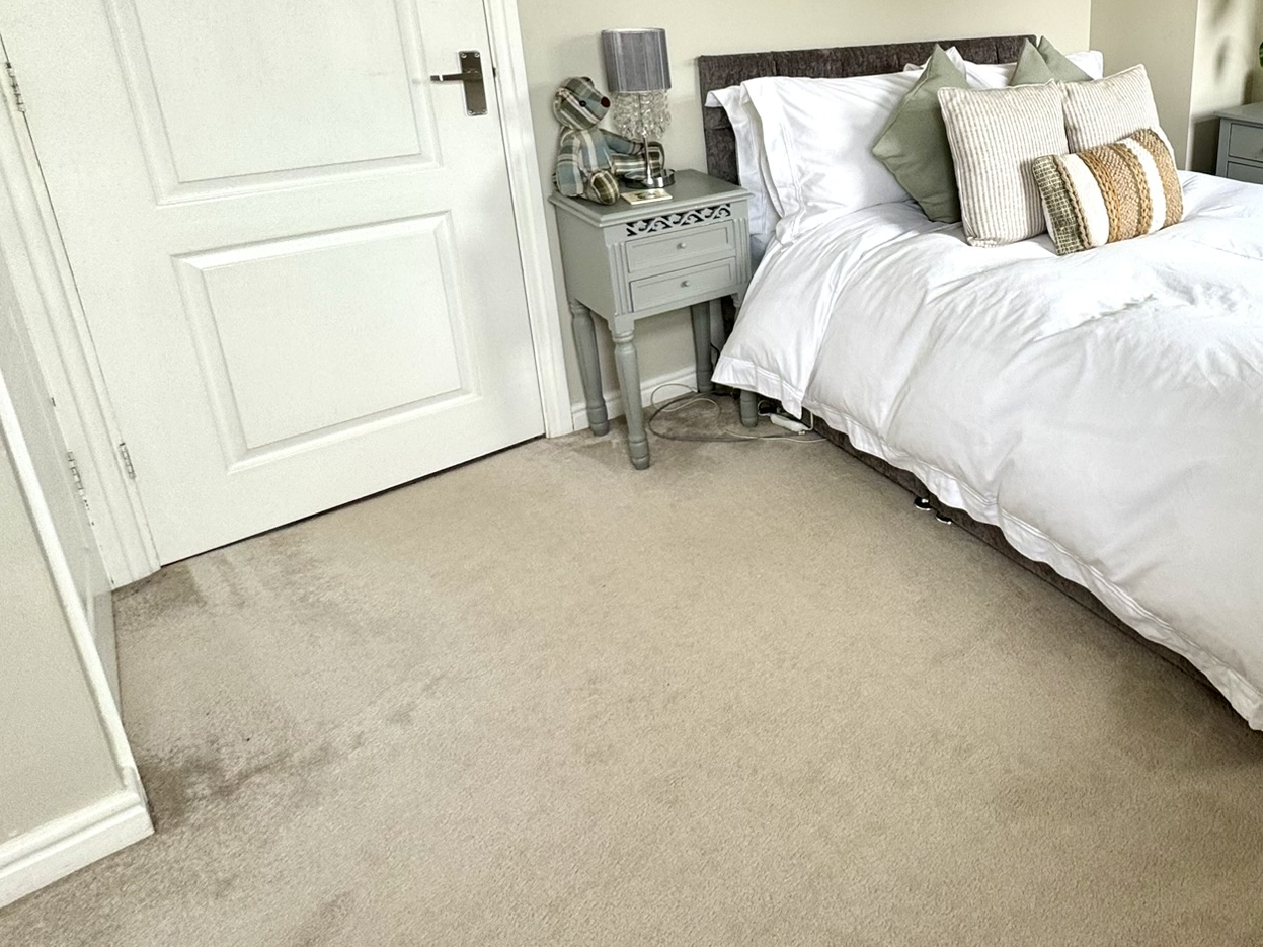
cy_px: 217
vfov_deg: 55.5
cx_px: 1017
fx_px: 839
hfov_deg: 66.8
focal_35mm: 23
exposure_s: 1/99
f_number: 2.2
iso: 64
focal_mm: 2.22
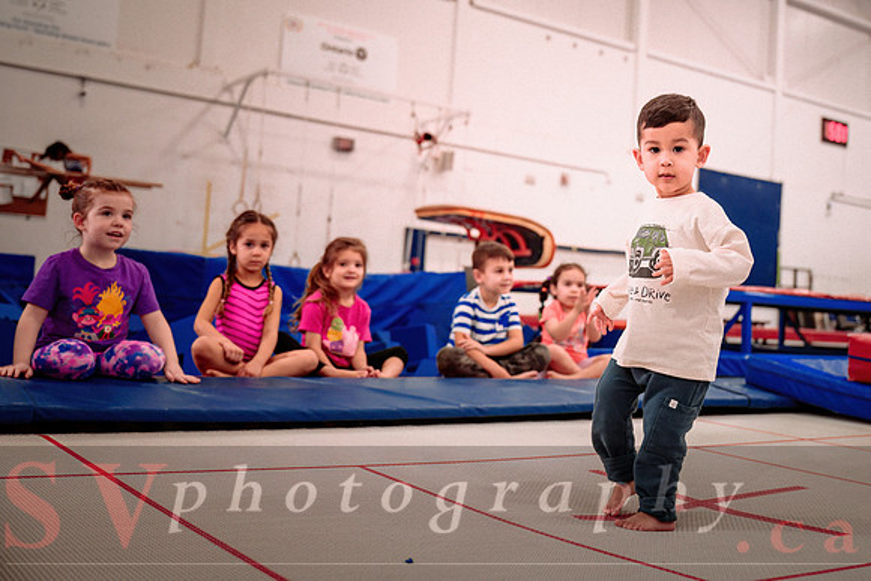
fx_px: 992
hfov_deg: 47.1
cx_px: 533
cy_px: 226
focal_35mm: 41
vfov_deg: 32.5
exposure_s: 1/400
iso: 1600
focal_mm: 33.5
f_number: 2.8
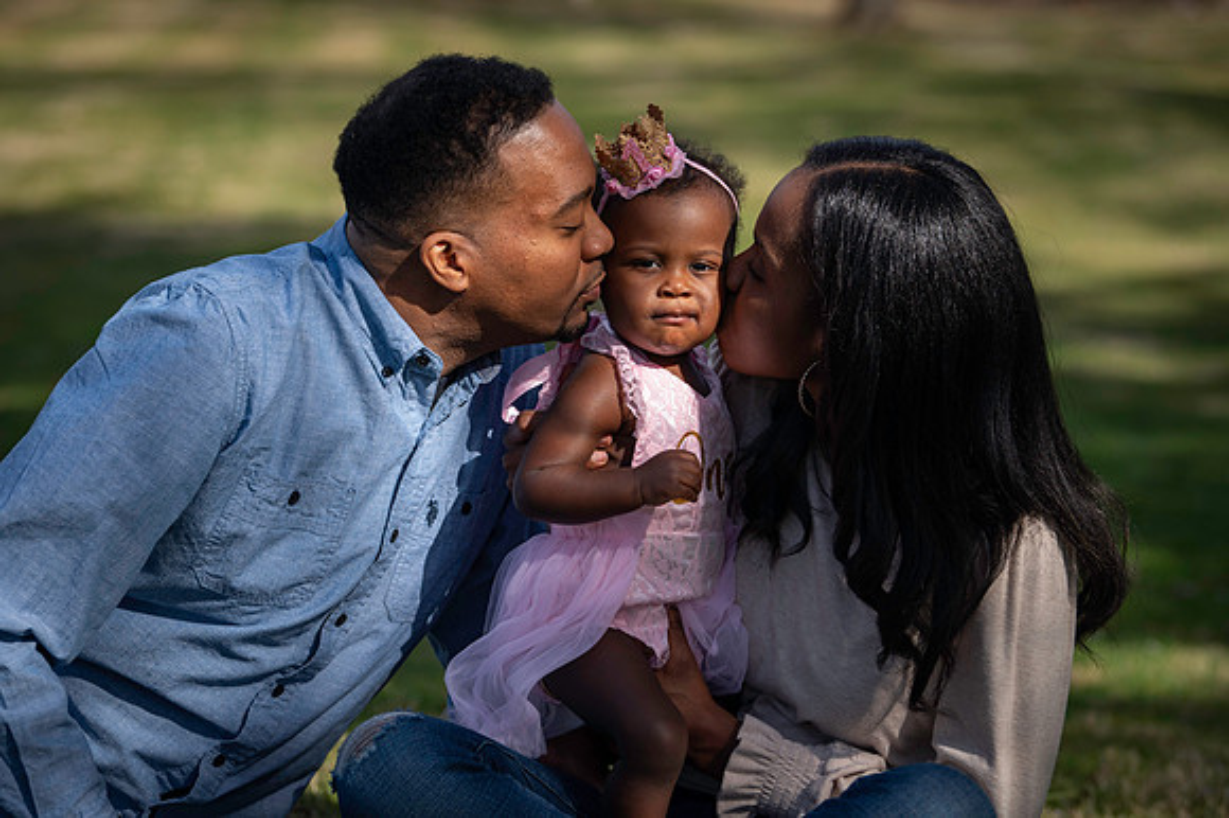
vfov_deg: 13.0
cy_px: 409
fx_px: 3582
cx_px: 614
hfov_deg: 19.5
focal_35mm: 105
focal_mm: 105
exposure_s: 1/2000
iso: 250
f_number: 4
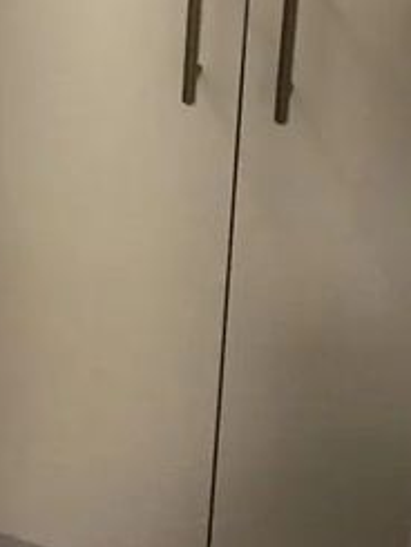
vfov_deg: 17.5
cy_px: -267
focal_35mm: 101
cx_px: -71
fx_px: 1598
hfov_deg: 14.2
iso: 200
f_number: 2.2
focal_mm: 4.15
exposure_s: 1/30
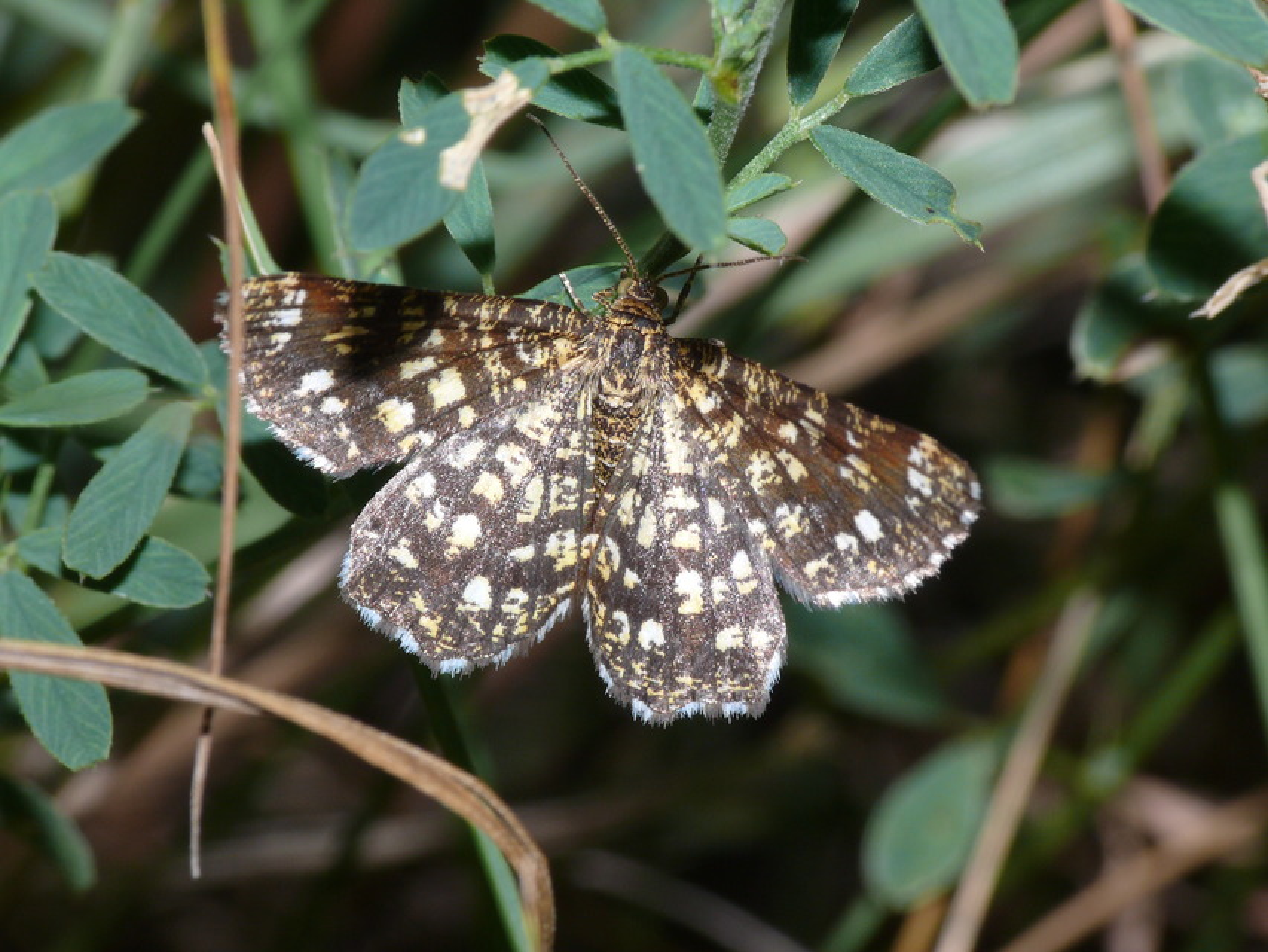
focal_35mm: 189
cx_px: 634
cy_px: 476
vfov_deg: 7.9
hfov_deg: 10.5
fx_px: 6924
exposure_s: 1/640
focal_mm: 40
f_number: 11
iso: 100
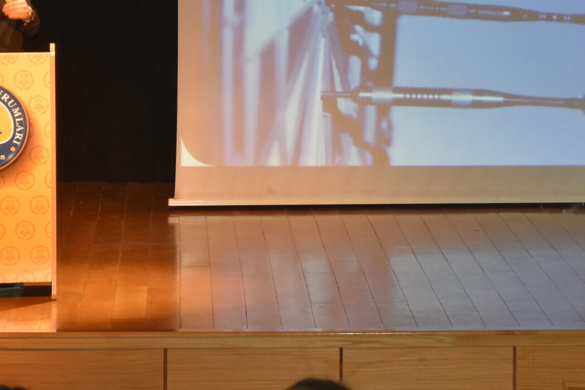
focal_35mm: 228
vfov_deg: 6.0
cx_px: 541
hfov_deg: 9.0
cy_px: 71
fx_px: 3706
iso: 800
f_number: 5.3
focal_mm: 62
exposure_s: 1/60
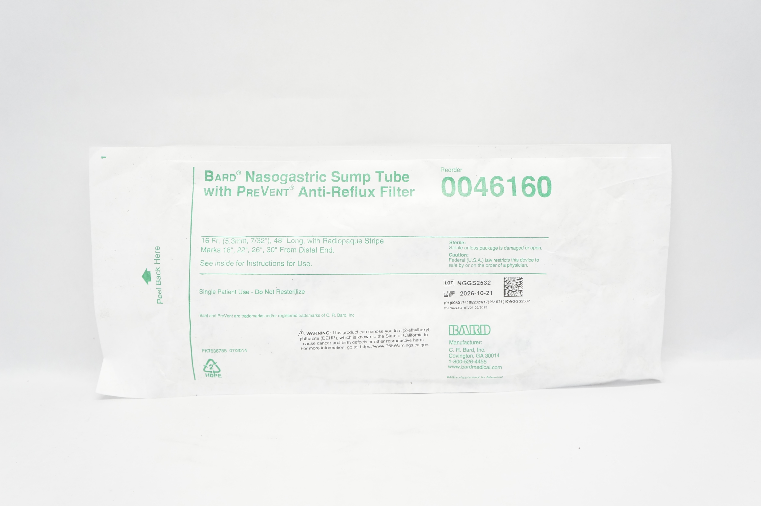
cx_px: 380
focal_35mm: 30
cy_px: 253
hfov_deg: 62.0
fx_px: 633
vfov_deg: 43.5
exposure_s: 1/60
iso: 800
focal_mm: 20
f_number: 6.3
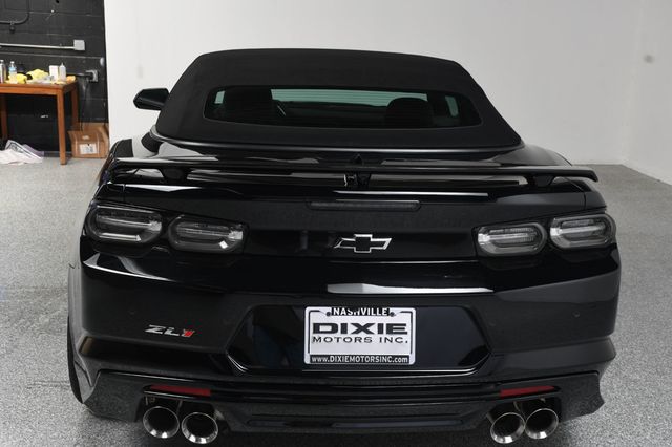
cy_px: 224
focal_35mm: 51
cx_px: 336
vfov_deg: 26.5
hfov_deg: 38.9
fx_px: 951
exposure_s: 1/160
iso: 100
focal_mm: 34
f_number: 10
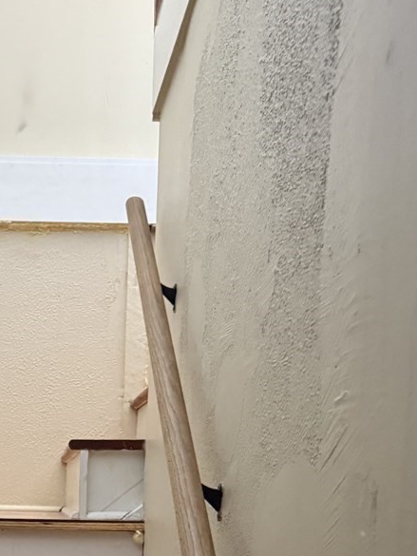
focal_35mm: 63
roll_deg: +0.0
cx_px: 28
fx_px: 1012
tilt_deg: +1.7
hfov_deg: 22.6
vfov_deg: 28.6
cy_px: 570
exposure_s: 1/52
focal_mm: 6.76
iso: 800
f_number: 1.78
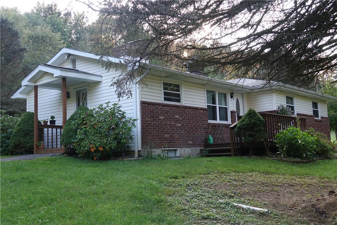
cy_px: 112
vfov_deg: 33.4
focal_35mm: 40
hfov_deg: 48.5
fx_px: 374
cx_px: 168
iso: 100
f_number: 2.8
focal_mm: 14.53
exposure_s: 1/60
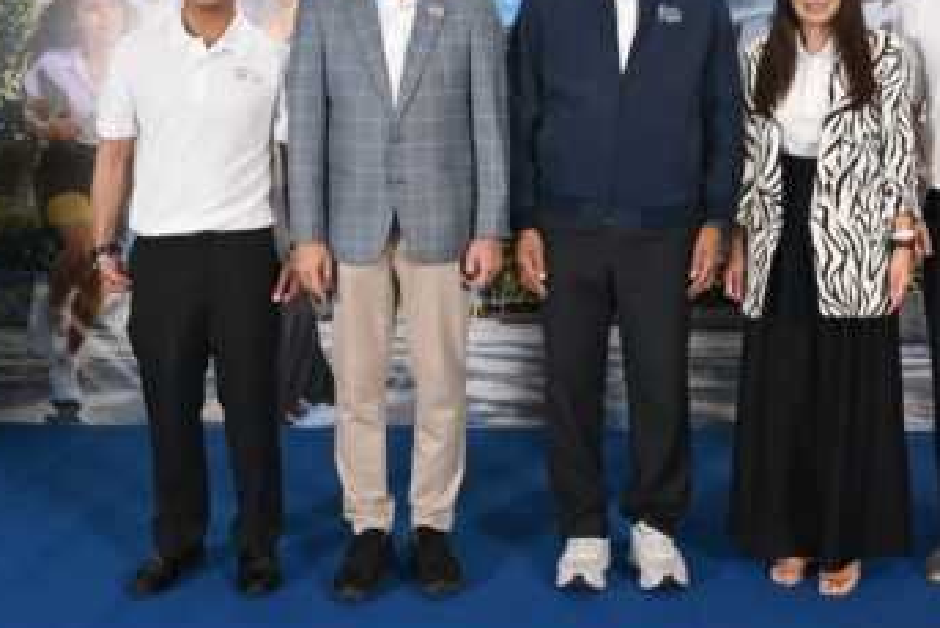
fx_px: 1303
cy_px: 162
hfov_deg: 39.3
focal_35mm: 50
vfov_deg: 26.8
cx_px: 608
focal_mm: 28.5
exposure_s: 1/250
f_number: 5
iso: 3200
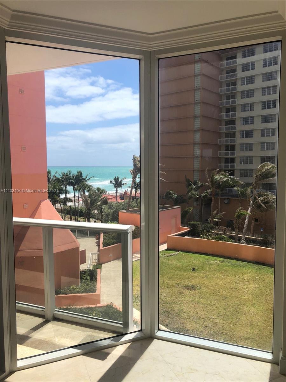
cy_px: 191
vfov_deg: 63.4
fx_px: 308
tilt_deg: -4.2
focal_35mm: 28
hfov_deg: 49.7
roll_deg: +0.9
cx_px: 143
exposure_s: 1/1033
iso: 20
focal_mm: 4
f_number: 1.8
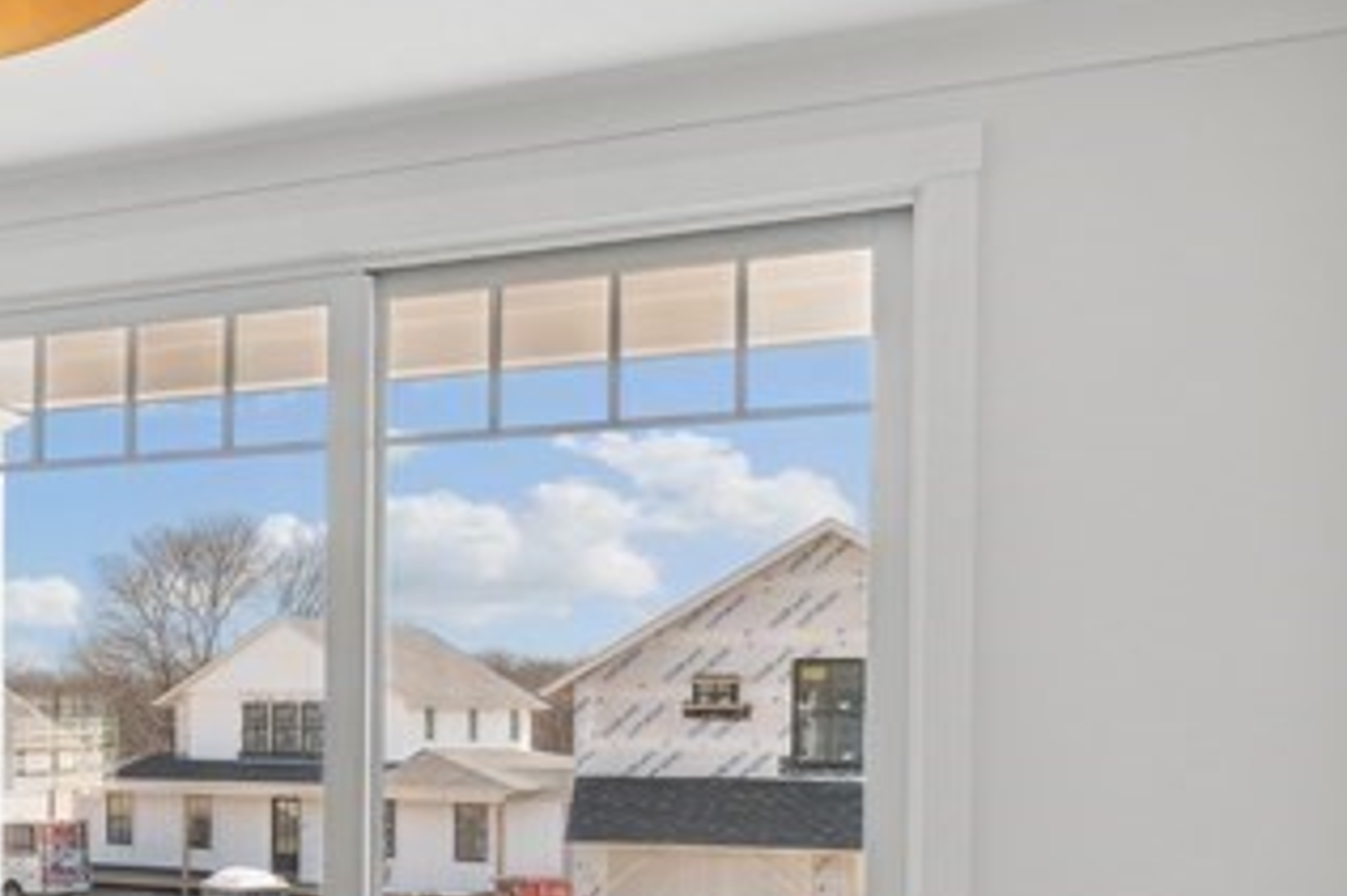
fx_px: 2057
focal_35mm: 55
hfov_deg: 26.6
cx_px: -650
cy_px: 779
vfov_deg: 24.0
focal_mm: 17
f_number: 7.1
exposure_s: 1/50
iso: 320
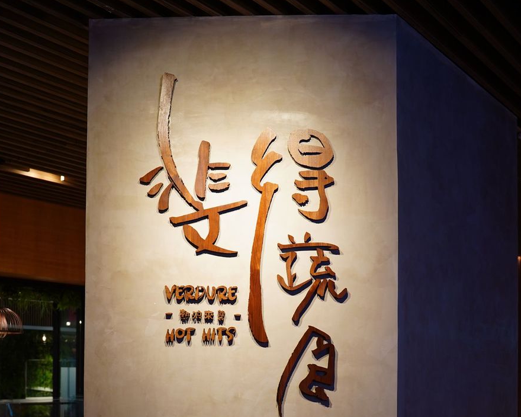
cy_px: 367
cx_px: 252
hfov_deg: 38.8
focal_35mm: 48
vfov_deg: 30.2
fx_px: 740
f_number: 4
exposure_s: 1/100
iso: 500
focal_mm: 30
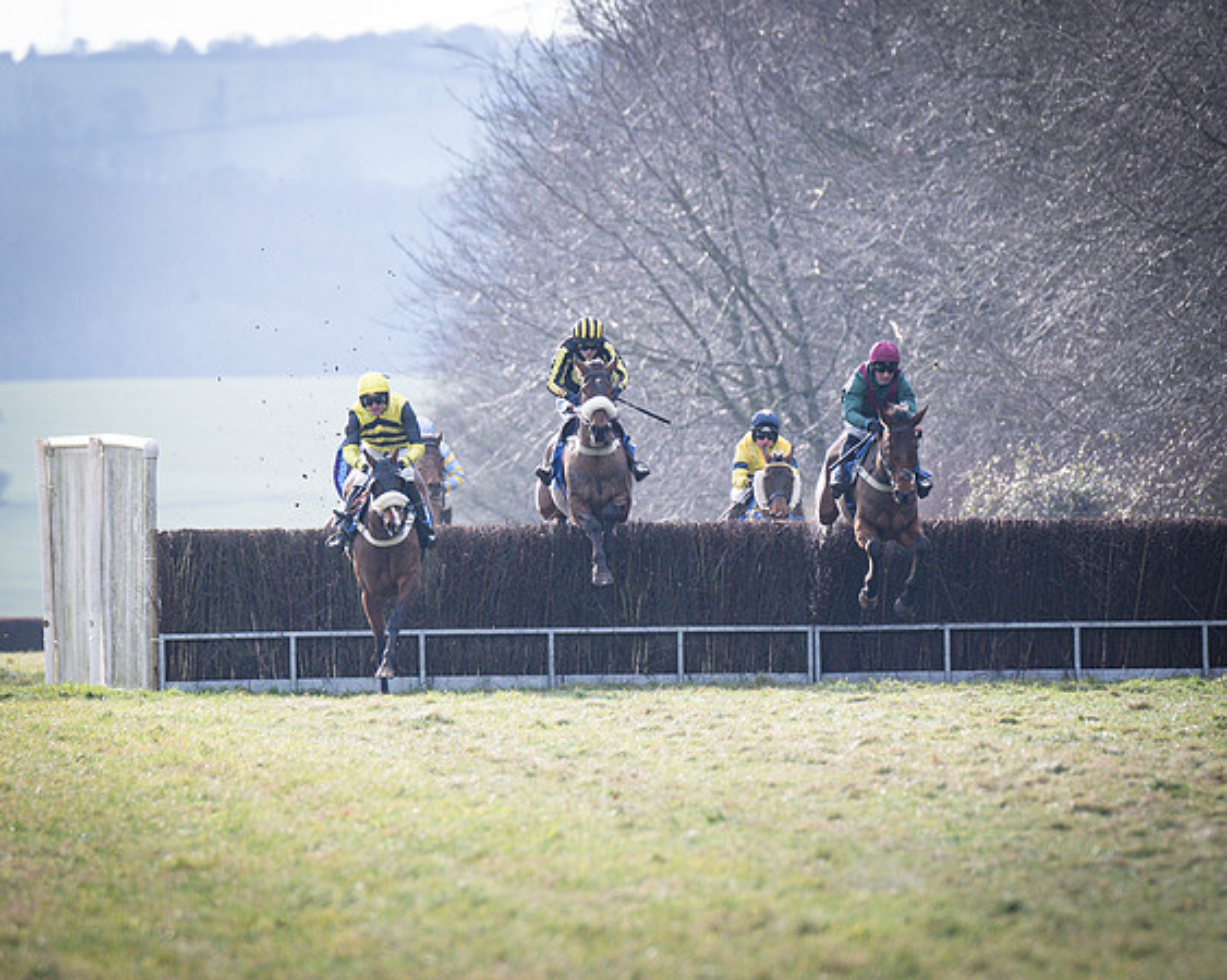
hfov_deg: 3.4
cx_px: 474
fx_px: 20805
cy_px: 486
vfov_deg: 2.7
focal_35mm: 573
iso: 400
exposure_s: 1/1600
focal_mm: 200
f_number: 2.8
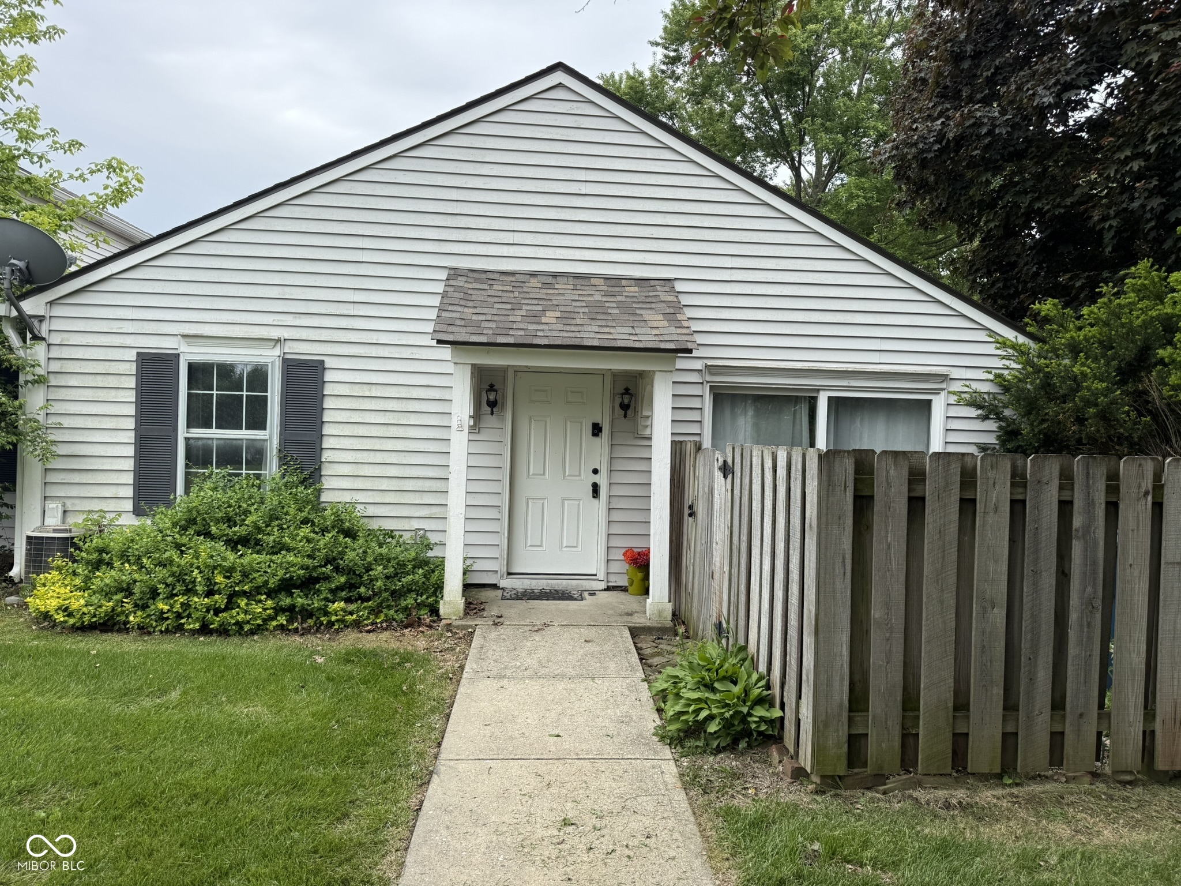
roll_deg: -1.3
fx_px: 819
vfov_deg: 56.8
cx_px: 590
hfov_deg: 71.6
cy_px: 443
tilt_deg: -0.2
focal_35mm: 24
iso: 80
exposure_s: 1/1689
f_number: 1.78
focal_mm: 6.76
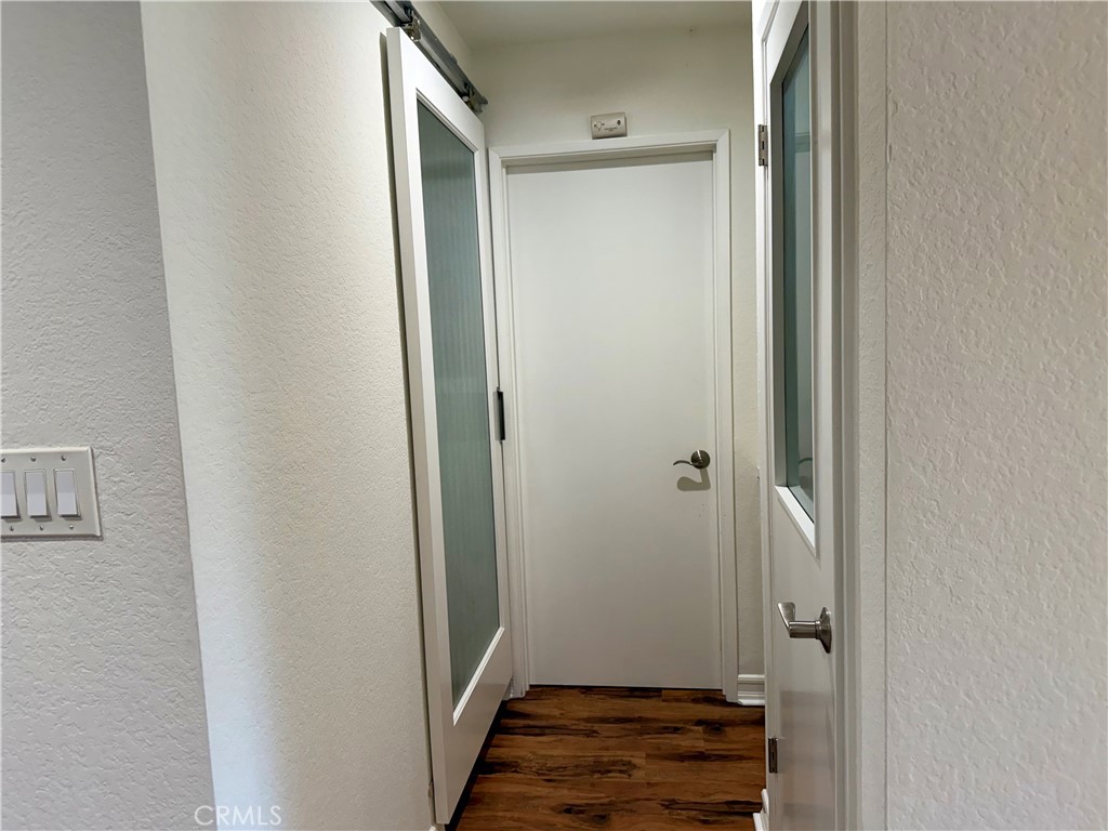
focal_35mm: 24
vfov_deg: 56.8
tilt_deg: -5.4
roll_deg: +2.7
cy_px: 416
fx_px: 768
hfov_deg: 71.6
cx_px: 554
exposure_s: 1/120
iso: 200
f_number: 1.78
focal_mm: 6.76
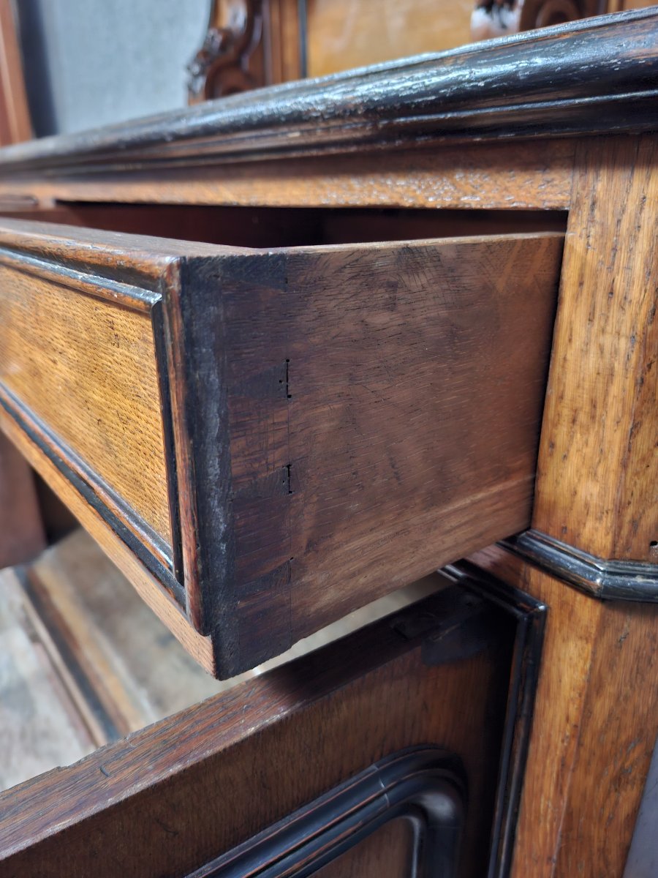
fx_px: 583
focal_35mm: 23
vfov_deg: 73.9
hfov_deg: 58.9
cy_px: 439
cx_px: 329
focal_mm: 5.54
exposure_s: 1/17
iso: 1250
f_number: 1.8
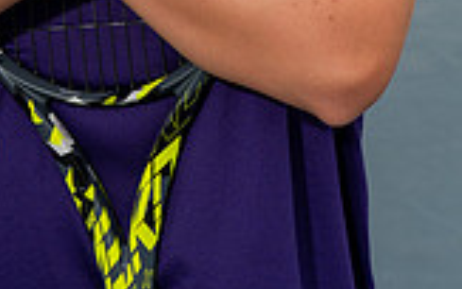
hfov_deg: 14.7
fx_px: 1776
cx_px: 77
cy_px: -334
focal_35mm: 141
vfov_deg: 8.7
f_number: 8
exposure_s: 1/250
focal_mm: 50
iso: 100
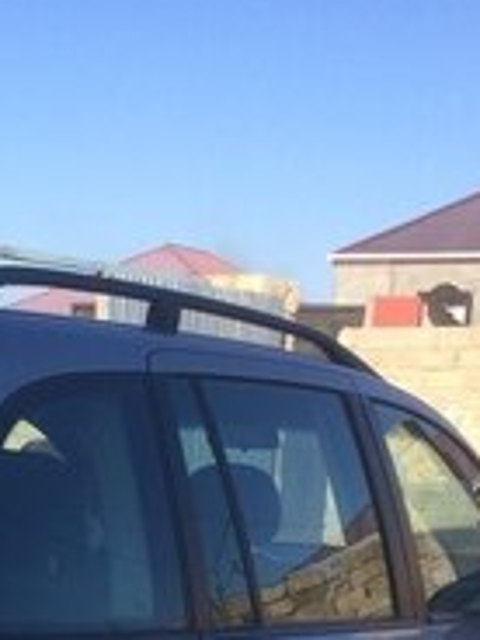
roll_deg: -3.7
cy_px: 783
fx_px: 1442
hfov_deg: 18.5
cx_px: 28
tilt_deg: -12.7
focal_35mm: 78
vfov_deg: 22.8
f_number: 2.2
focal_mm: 4.15
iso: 32
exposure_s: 1/1414
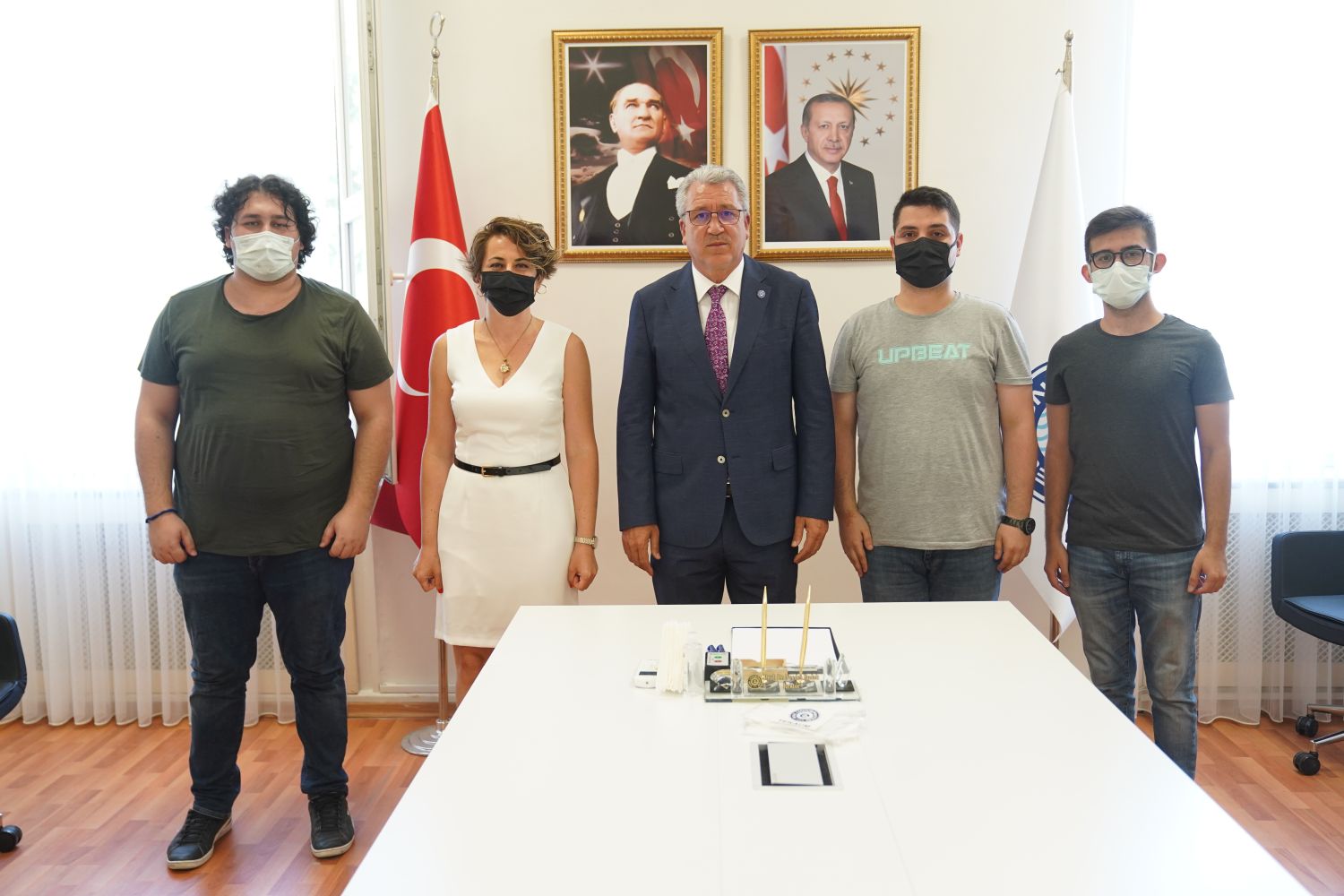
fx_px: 1195
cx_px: 672
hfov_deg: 58.7
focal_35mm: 32
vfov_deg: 41.1
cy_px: 448
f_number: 3.2
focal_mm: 32
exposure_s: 1/160
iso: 2000
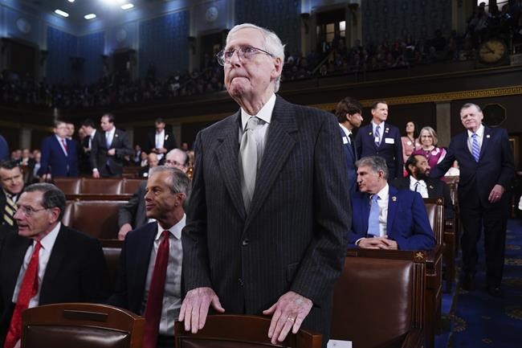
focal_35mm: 29
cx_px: 261
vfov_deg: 44.9
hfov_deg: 63.7
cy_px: 174
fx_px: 420
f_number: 4
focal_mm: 29
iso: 3200
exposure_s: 1/400
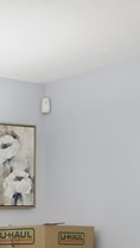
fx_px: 557
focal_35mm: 85
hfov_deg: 12.1
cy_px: 253
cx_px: -173
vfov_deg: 23.9
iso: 1000
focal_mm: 11
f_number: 7.1
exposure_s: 1/15
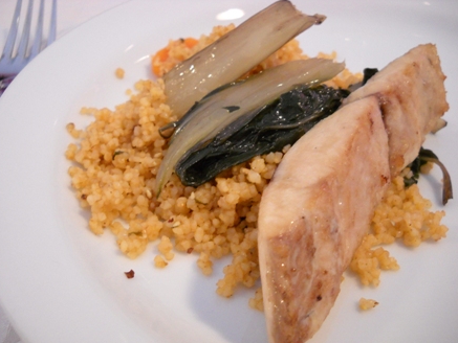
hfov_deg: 44.8
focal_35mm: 42
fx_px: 556
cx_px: 227
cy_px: 174
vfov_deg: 34.4
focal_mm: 6.72
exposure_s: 1/38
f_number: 3.1
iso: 496
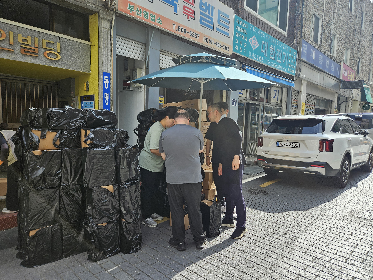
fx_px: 248
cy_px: 140
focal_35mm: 23
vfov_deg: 58.9
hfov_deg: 73.9
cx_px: 186
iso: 25
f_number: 1.8
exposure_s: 1/647
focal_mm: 5.4
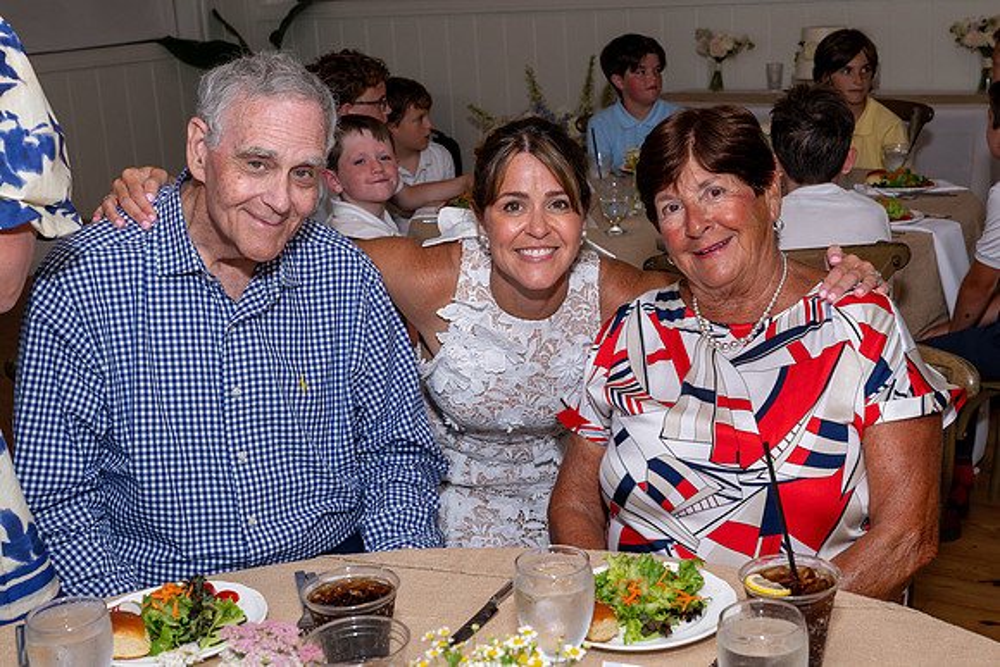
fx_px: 1369
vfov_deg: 27.4
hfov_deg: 40.1
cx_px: 529
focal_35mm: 49
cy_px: 316
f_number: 8
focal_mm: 40
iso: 500
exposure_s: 1/250
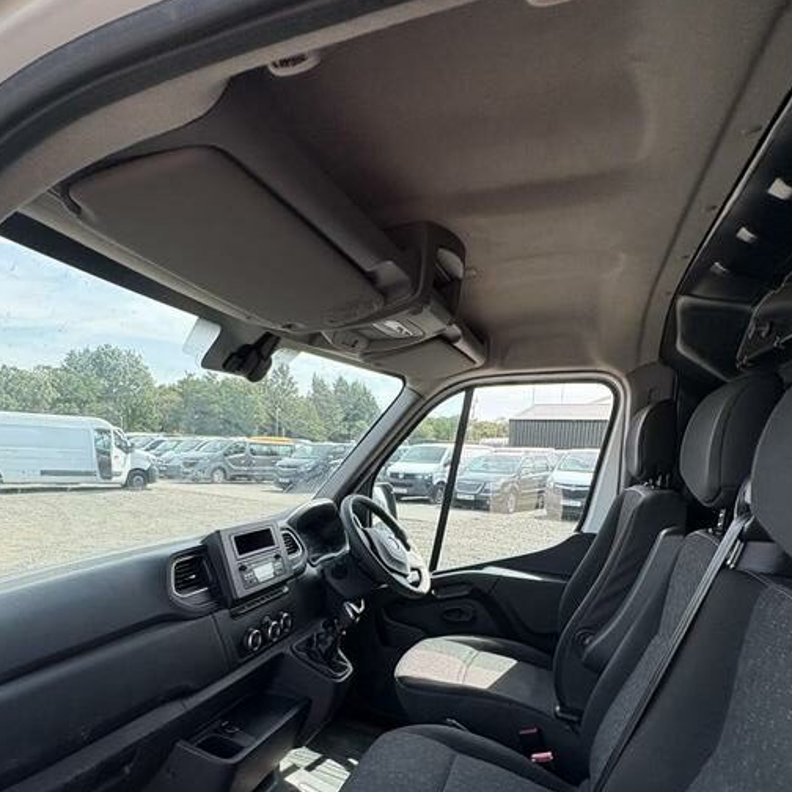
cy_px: 520
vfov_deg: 67.9
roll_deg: -2.5
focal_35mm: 22
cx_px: 346
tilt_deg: -16.6
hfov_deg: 69.3
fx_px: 569
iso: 50
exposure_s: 1/440
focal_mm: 2.22
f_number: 2.2
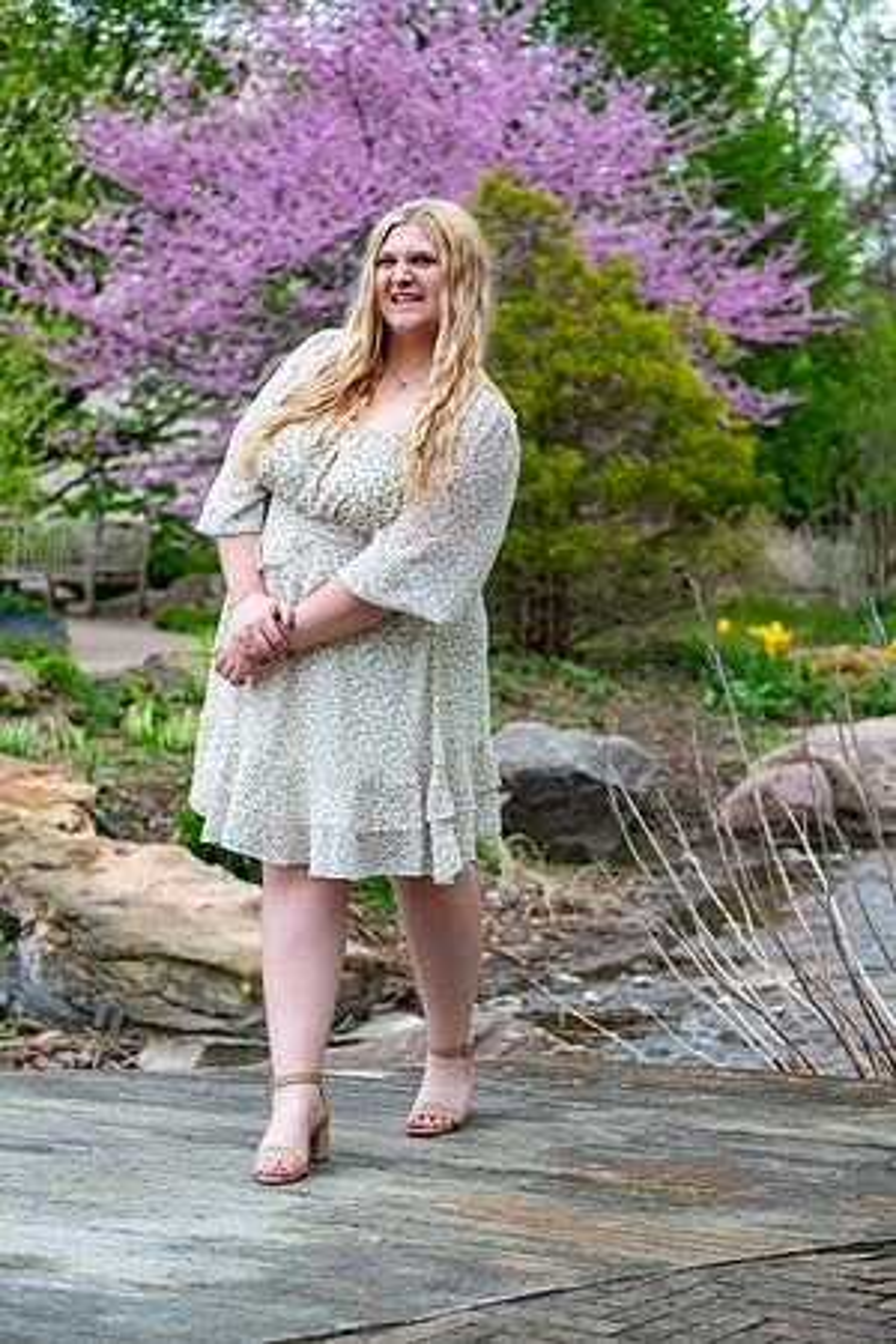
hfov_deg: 18.2
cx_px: 448
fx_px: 2800
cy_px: 672
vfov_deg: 27.0
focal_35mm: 75
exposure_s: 1/320
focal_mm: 50
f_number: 2.8
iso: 250
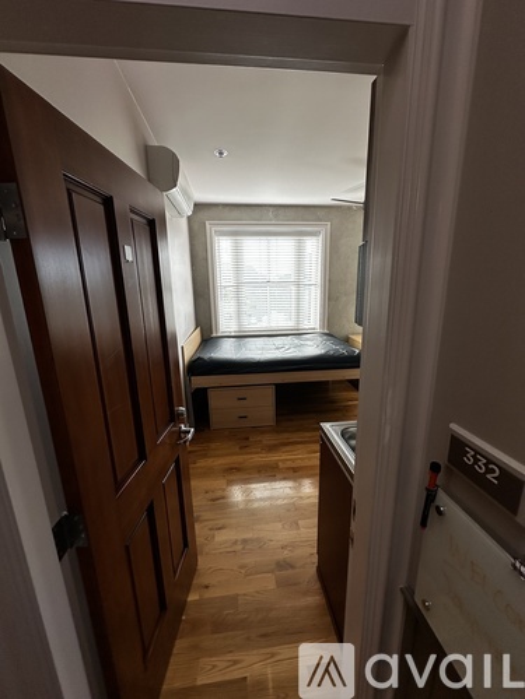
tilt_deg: -11.5
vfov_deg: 102.1
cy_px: 350
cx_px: 262
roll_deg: +0.0
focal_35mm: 14
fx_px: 283
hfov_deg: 85.7
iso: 40
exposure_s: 1/137
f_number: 2.2
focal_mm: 2.22
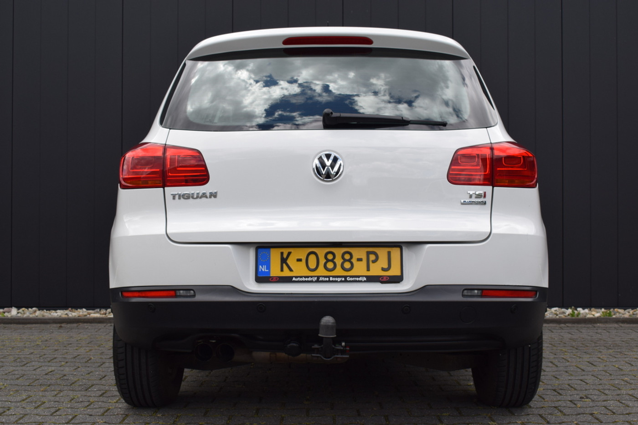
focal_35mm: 48
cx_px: 319
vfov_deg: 28.1
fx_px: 851
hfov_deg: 41.1
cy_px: 212
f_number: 8
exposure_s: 1/250
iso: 200
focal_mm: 32
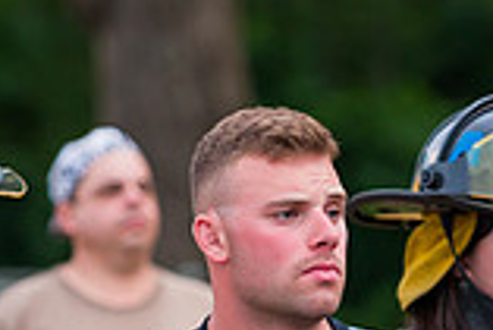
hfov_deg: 4.5
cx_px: 402
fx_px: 6319
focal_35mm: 461
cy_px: 427
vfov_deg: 3.0
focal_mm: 125
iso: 500
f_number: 3.2
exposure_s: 1/250
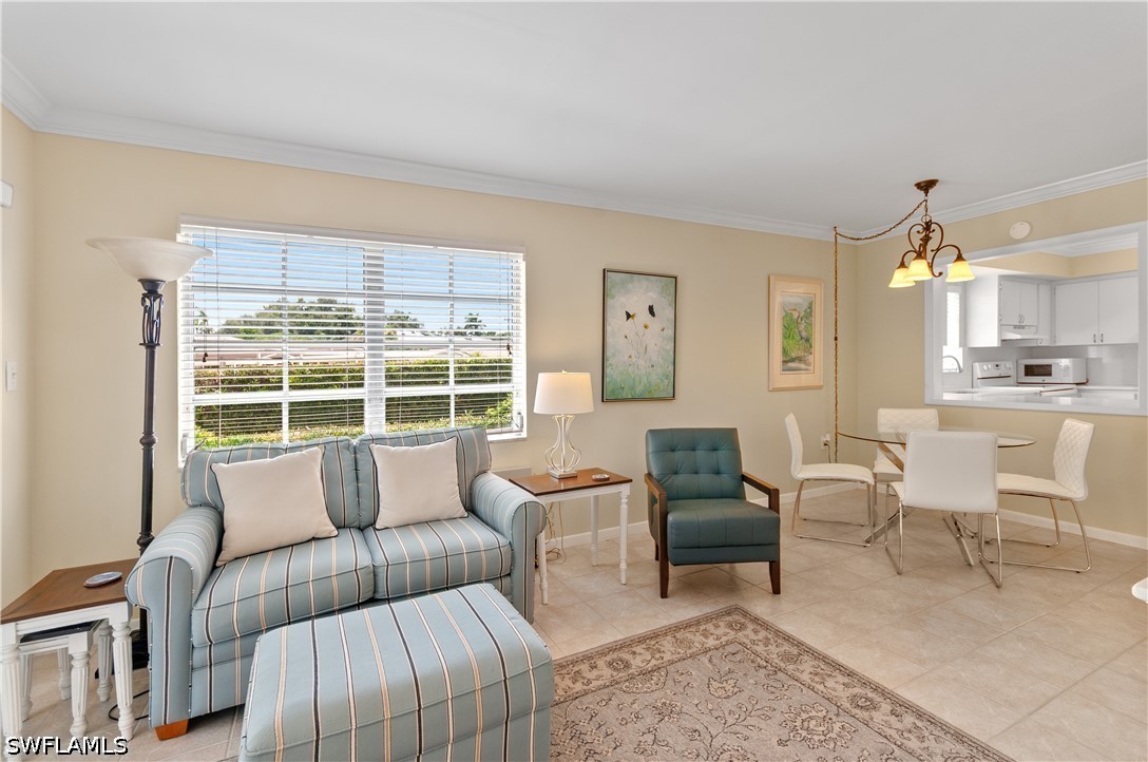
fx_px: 478
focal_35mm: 15
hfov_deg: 100.5
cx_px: 574
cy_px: 381
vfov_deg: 77.1
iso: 200
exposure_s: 1/13
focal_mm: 10
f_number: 8
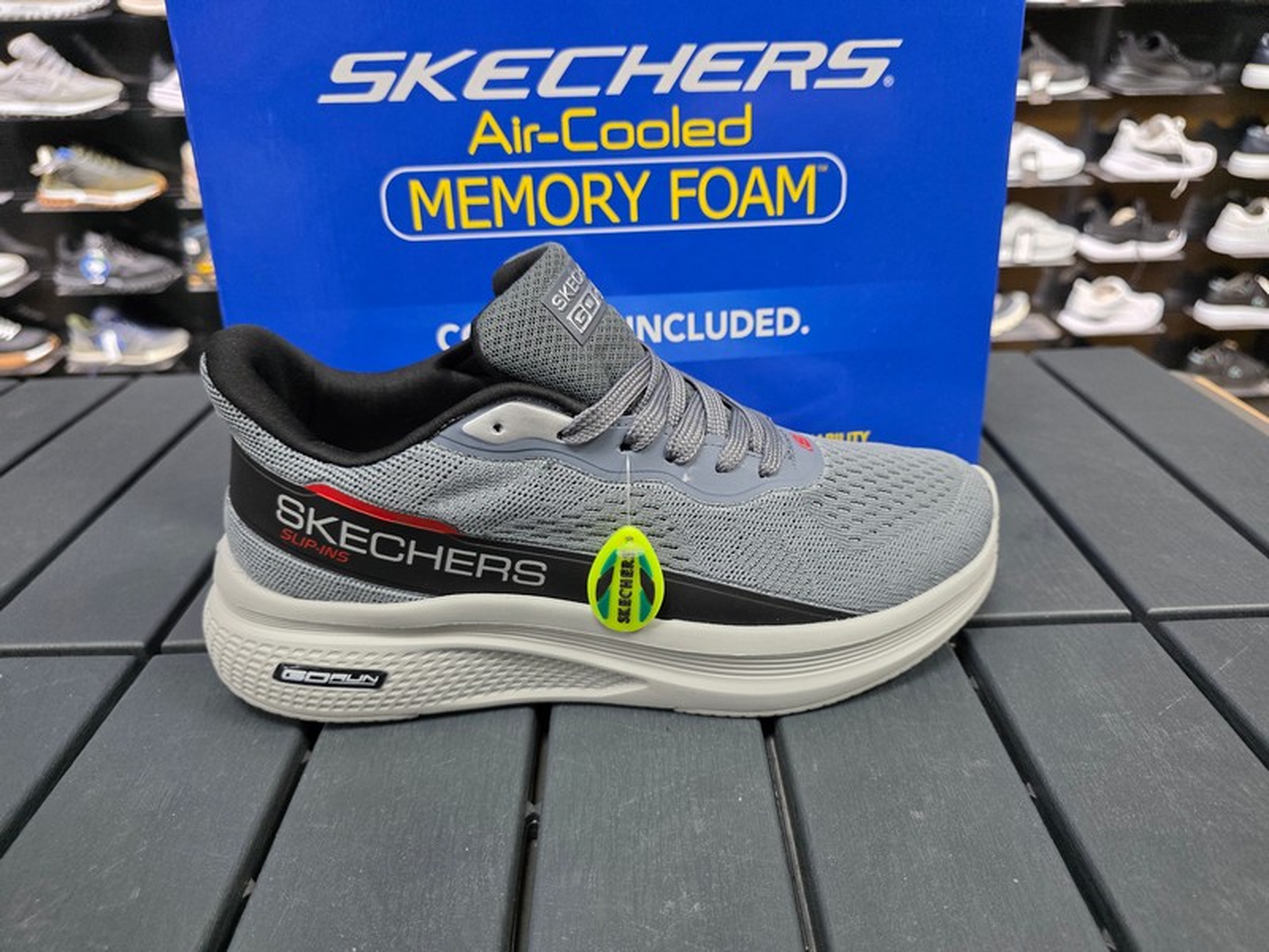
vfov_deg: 58.9
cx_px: 634
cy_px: 476
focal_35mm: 23
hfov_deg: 73.9
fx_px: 843
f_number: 1.7
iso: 250
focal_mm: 6.3
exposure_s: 1/100
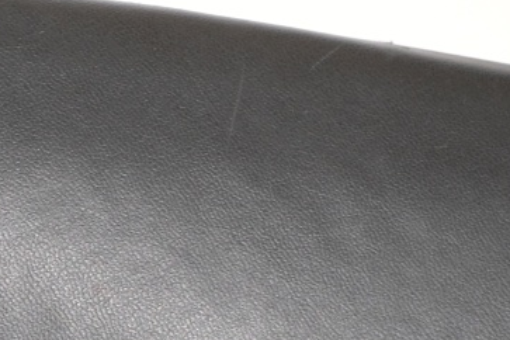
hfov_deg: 11.5
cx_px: -117
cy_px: 558
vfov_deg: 7.7
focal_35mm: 175
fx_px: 2479
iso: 800
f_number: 6.4
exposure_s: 1/18
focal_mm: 35
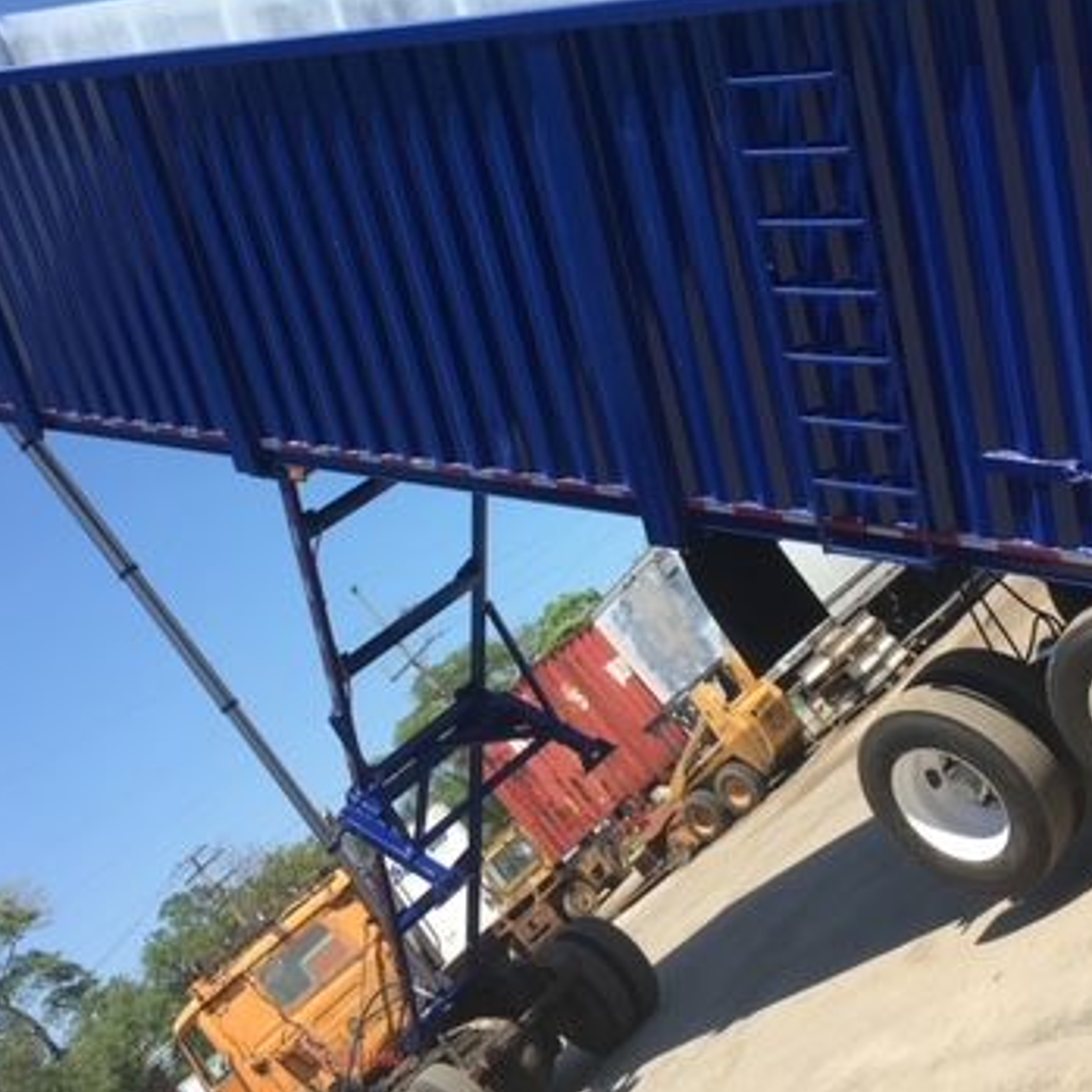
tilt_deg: +10.9
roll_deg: +41.5
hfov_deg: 36.0
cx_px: 582
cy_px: 366
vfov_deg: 35.7
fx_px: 1677
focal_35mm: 47
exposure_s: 1/1012
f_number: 2.2
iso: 25
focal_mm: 4.15
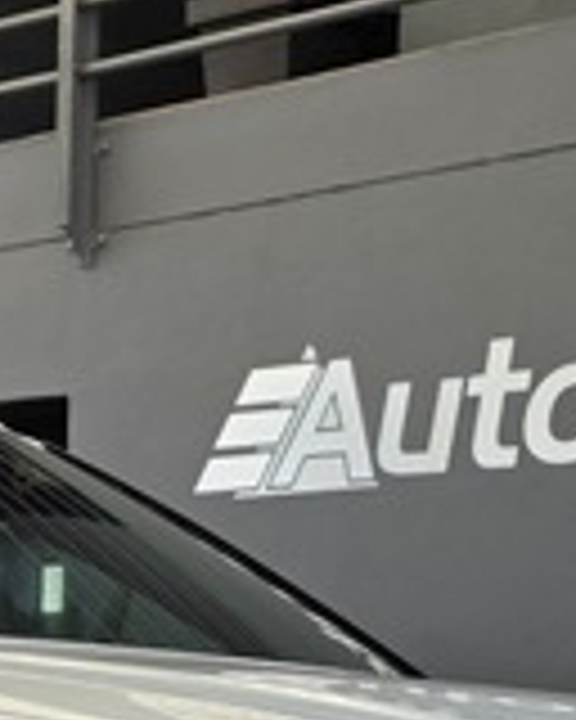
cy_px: 868
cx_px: 86
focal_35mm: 144
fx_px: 3069
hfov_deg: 10.7
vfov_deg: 13.0
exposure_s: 1/124
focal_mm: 6.25
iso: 16
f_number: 1.7
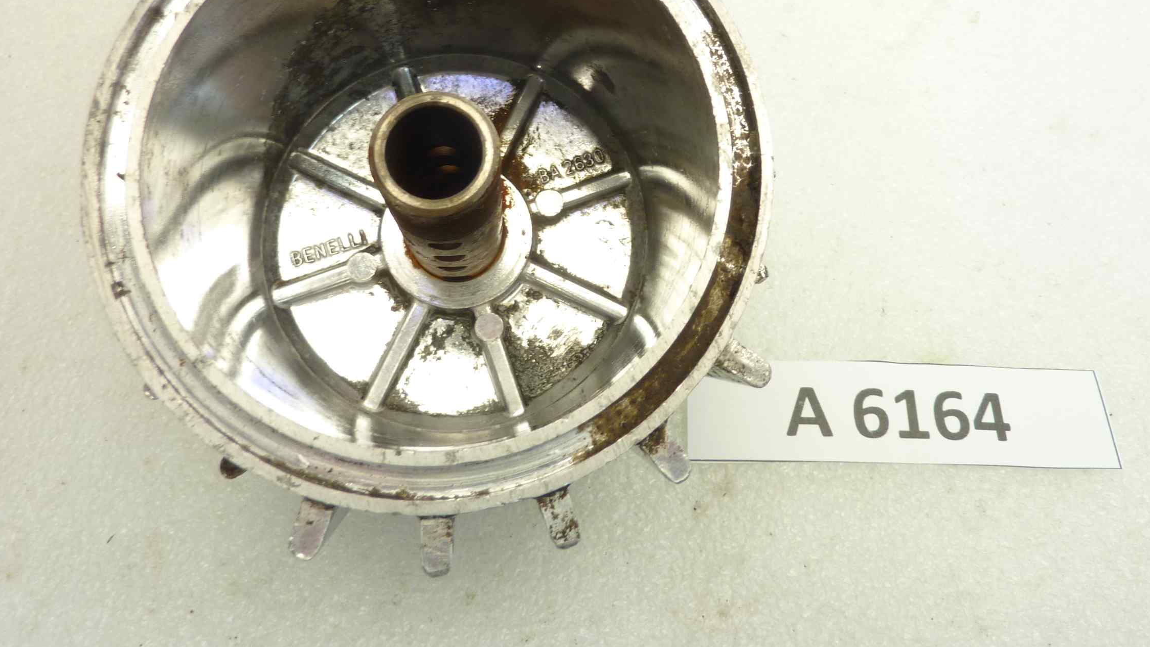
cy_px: 167
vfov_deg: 36.9
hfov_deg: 62.6
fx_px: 945
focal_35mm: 31
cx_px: 587
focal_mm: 4.1
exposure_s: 1/15
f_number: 3.3
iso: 80
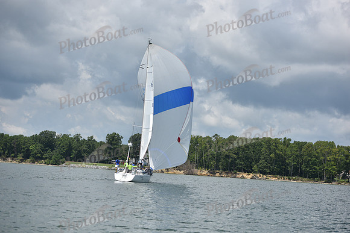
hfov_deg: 28.8
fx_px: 681
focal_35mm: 70
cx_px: 175
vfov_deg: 19.5
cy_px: 116
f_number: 3.5
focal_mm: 70
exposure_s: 1/8000
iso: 320
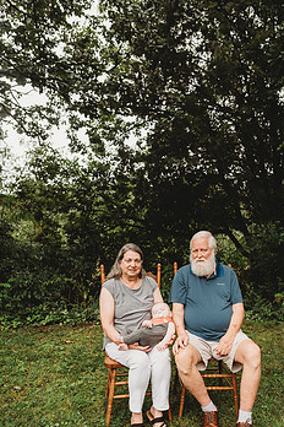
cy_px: 231
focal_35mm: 31
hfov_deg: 42.0
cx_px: 178
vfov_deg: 60.2
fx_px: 367
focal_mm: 24
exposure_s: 1/160
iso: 400
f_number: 3.5
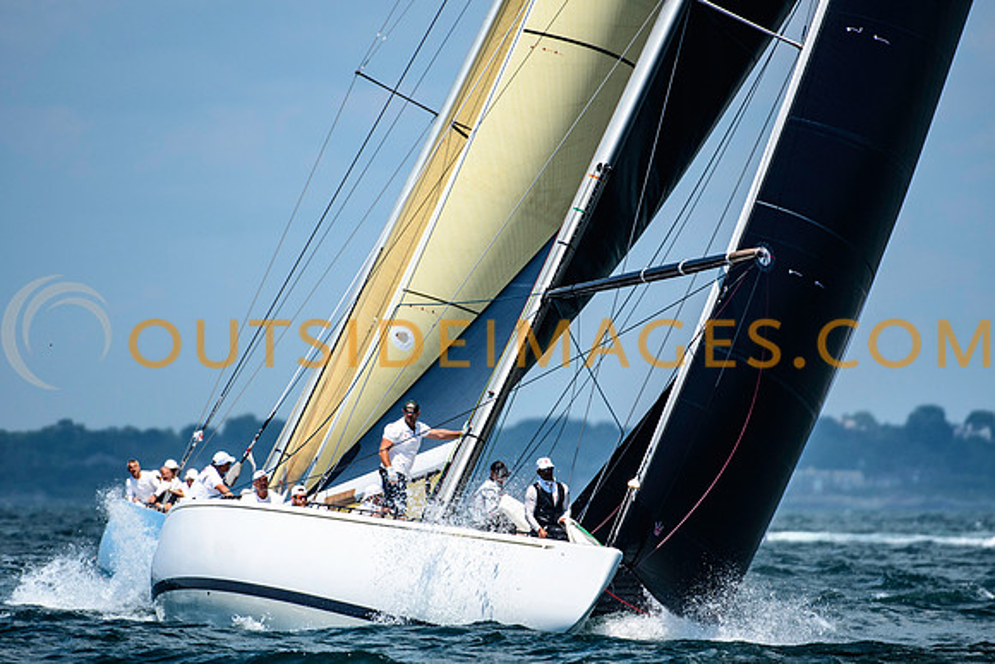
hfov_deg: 3.4
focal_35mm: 606
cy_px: 332
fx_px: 16757
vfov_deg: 2.3
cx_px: 498
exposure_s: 1/3200
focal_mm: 400
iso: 400
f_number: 5
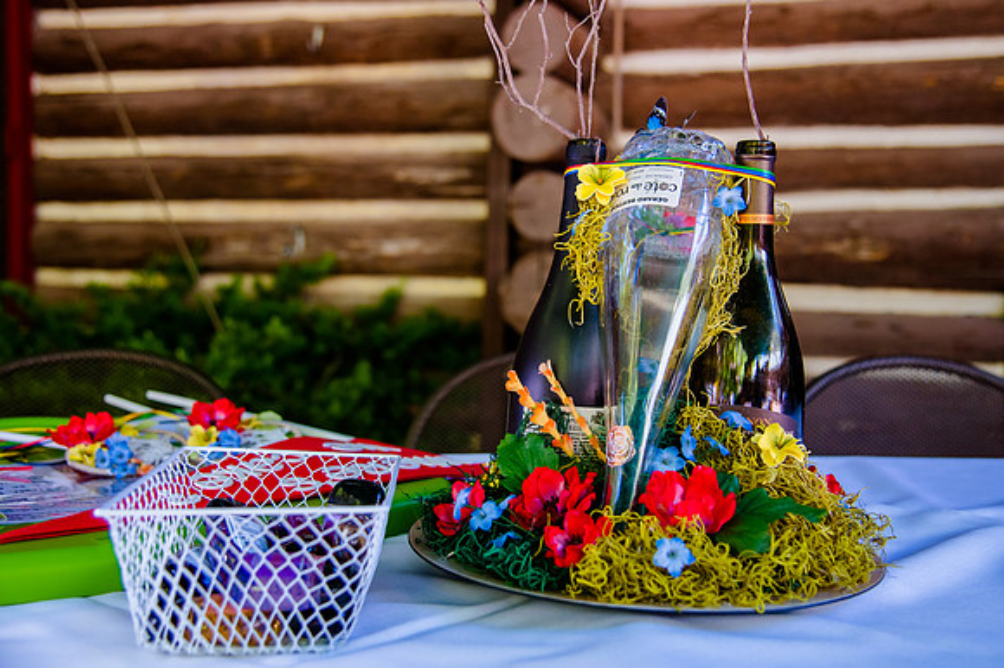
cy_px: 306
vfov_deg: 32.3
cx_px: 545
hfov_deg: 47.0
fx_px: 1153
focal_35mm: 41
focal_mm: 38
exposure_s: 1/250
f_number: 4
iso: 1600
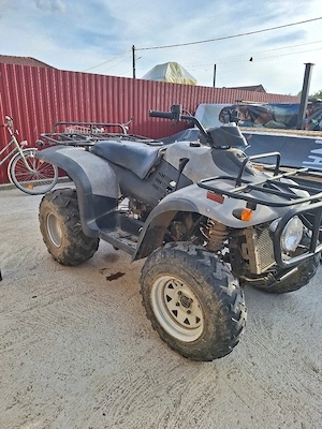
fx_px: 285
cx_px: 161
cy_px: 214
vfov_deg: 73.9
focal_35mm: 23
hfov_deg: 58.9
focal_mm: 5.54
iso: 40
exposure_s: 1/769
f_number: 1.8
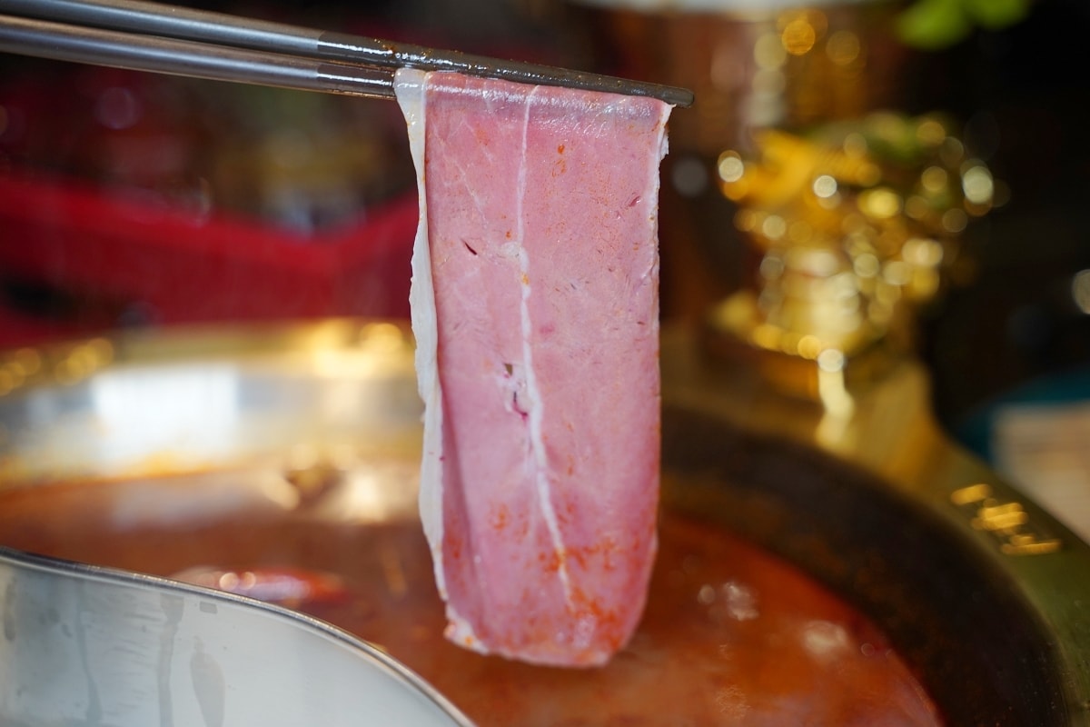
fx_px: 2271
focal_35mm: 75
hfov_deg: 27.0
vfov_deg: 18.2
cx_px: 545
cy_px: 364
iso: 400
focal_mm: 75
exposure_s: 1/80
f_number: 4
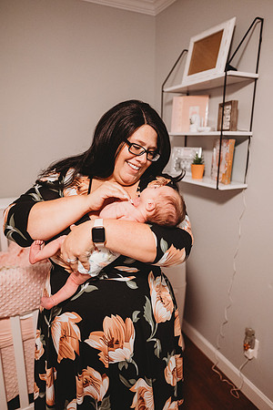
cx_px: 136
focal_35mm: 24
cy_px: 205
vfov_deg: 73.7
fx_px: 273
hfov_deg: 53.1
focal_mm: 24
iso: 2000
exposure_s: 1/160
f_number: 2.2
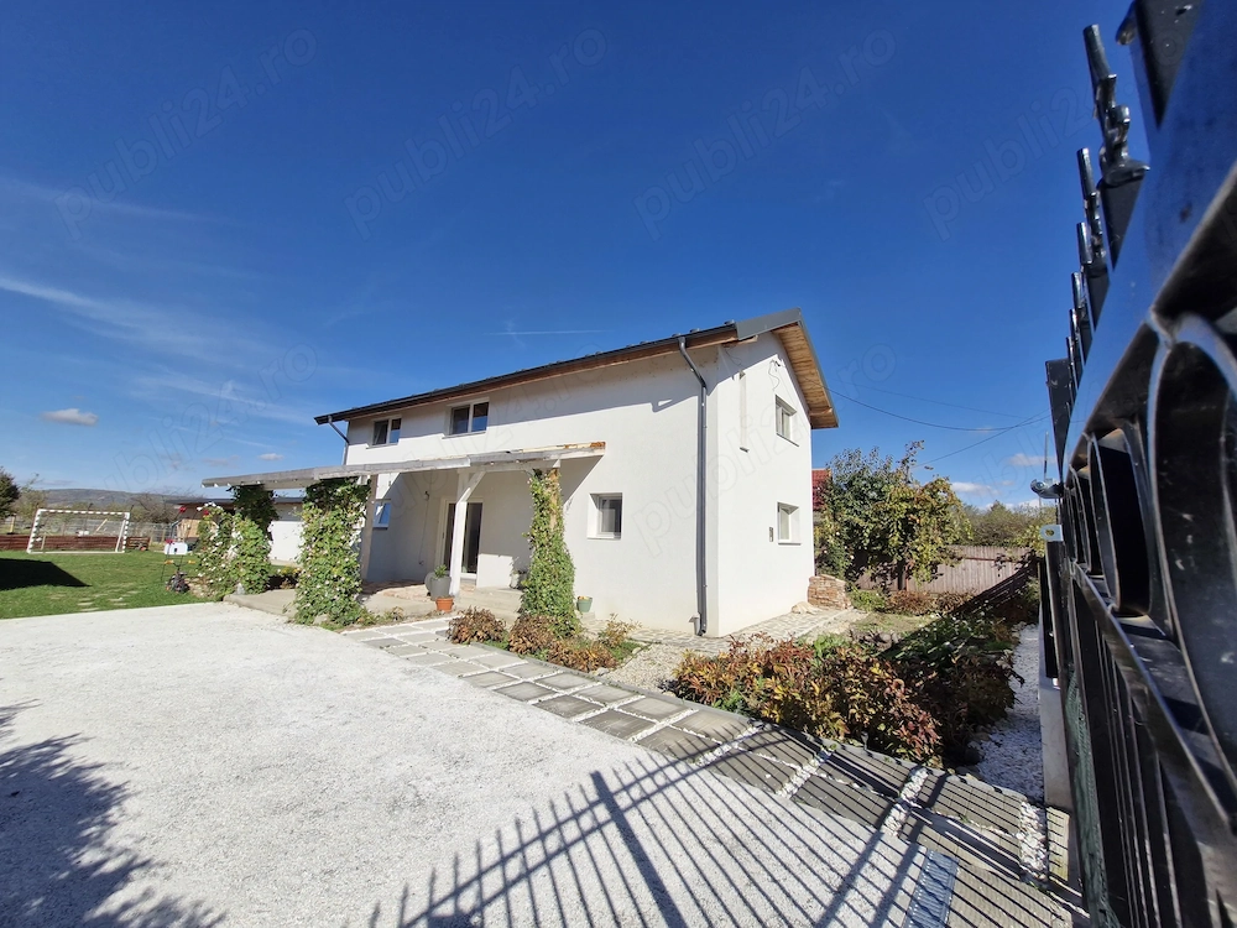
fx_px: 465
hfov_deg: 106.2
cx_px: 618
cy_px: 464
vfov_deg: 89.9
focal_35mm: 13
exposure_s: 1/2552
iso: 50
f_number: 2.2
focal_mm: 1.74
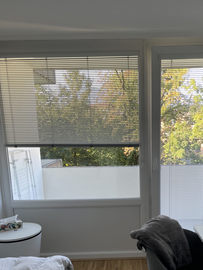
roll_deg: +1.2
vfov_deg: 50.2
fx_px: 281
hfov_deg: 39.3
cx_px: 133
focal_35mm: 36
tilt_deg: -11.0
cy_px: 186
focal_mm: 4.2
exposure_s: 1/121
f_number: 1.6
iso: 40
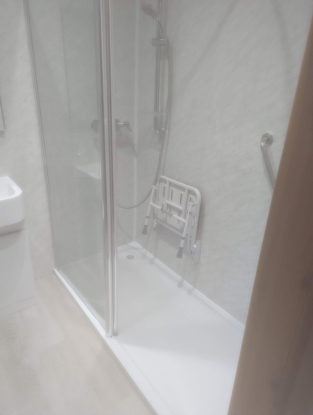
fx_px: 289
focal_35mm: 24
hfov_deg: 56.9
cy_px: 208
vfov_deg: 71.5
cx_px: 156
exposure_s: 1/100
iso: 491
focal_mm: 6.81
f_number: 1.85
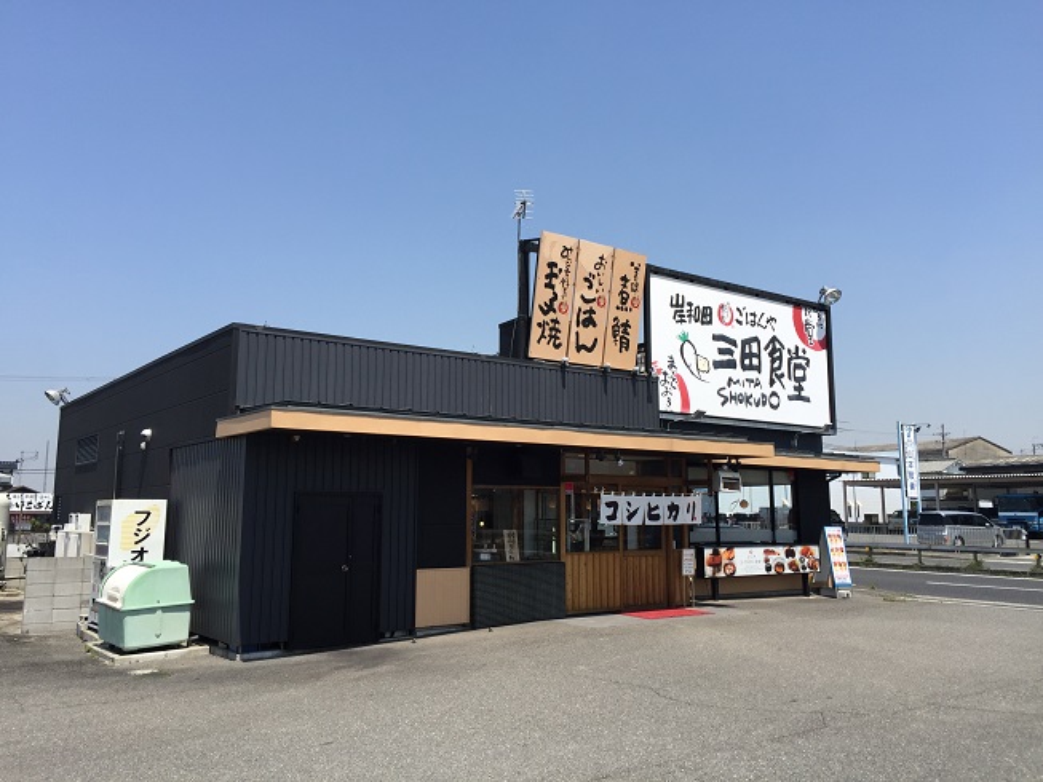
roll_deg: -1.6
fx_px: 874
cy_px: 391
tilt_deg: +9.5
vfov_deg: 48.2
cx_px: 522
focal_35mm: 29
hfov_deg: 61.7
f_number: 2.2
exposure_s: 1/1799
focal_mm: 4.15
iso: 32
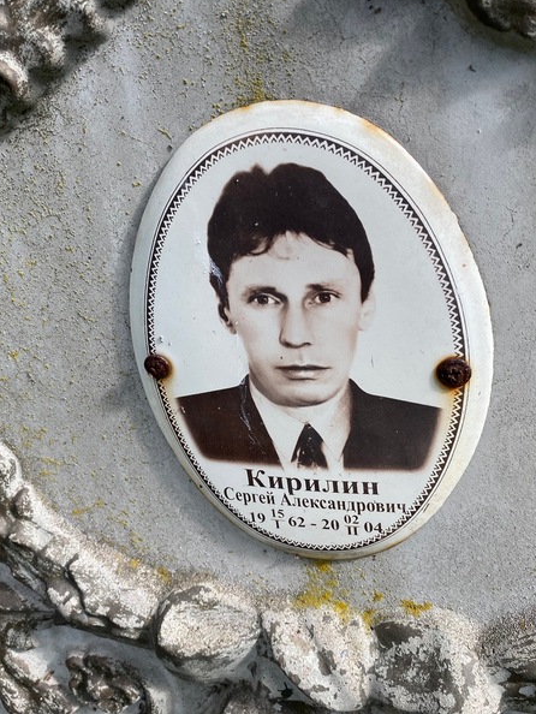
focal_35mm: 35
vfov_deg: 52.6
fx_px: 722
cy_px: 355
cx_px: 249
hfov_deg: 40.7
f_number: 1.8
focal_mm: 4.25
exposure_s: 1/536
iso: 32
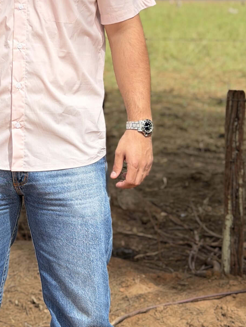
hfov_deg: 14.4
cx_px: 42
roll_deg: -0.4
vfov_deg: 18.8
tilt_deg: -0.7
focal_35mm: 102
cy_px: 17
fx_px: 966
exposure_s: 1/5587
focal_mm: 6.76
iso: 64
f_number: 1.78
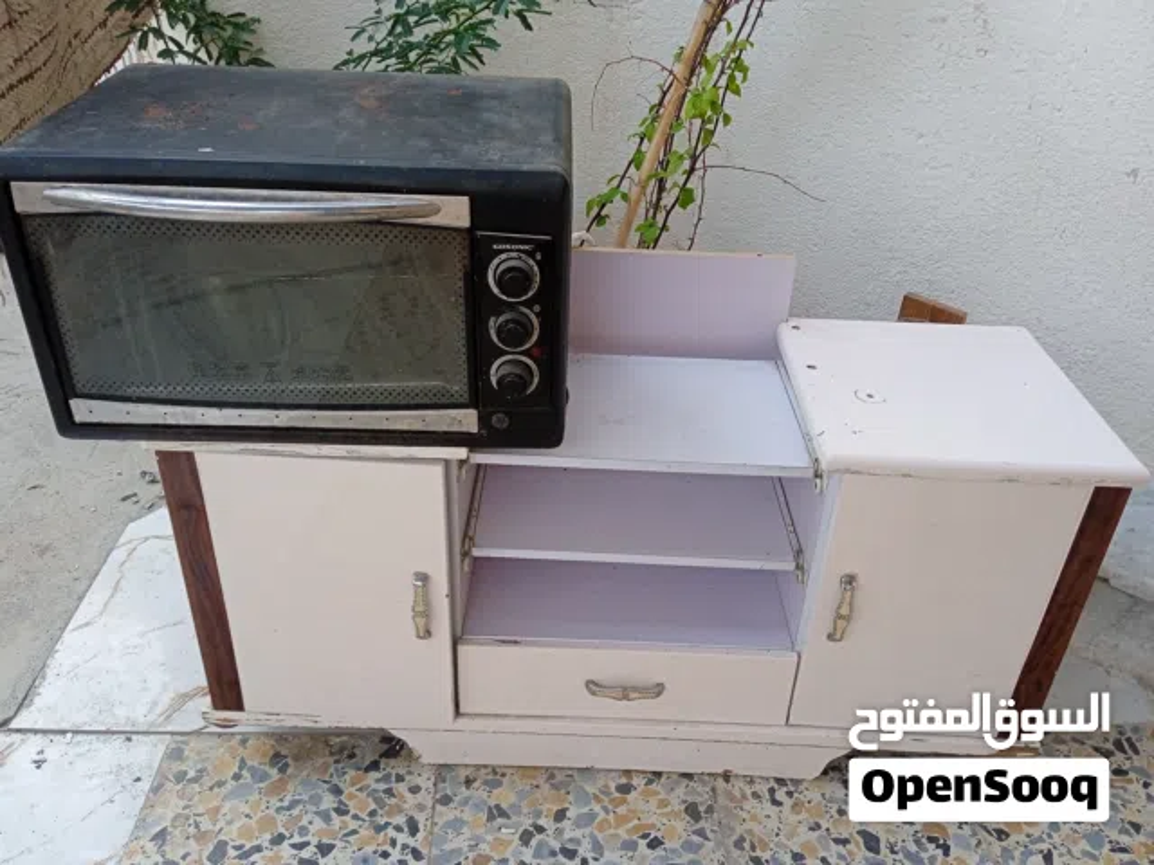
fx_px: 933
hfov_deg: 63.4
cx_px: 577
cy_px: 432
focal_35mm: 28
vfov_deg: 49.7
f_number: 2.2
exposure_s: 1/25
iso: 201
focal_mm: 3.43
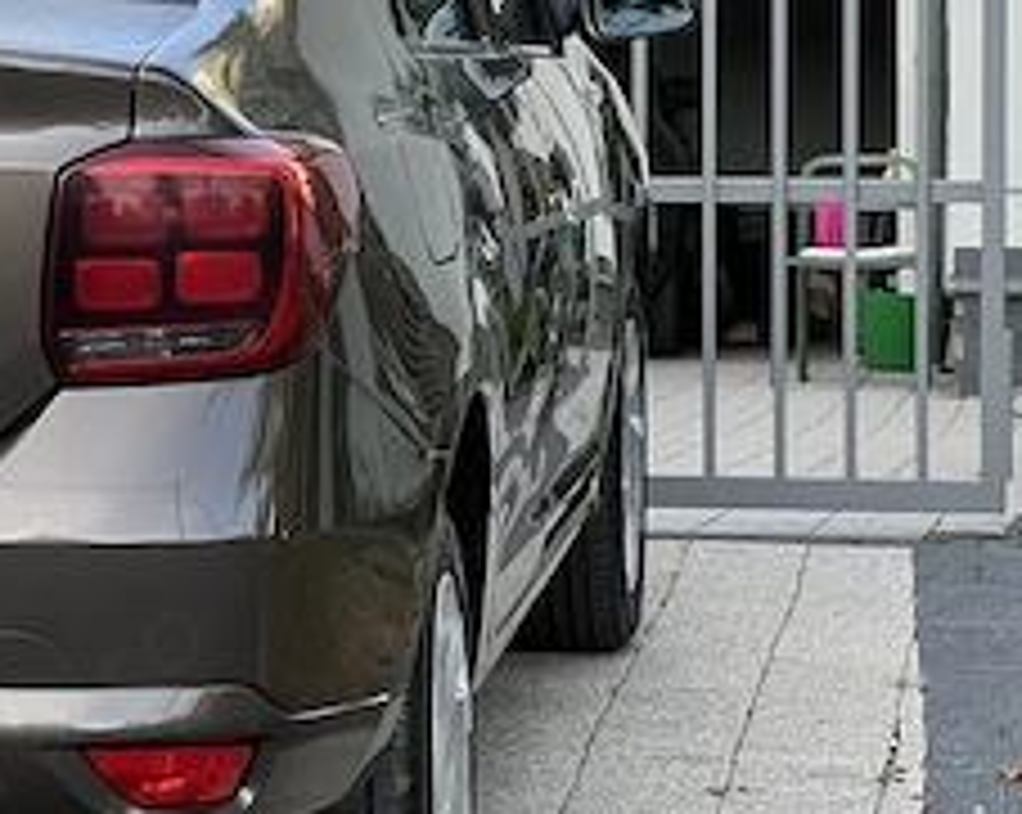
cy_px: 184
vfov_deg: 7.7
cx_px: -324
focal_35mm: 199
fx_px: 6011
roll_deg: +0.4
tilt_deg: -0.9
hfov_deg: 9.5
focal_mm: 9
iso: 50
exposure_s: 1/99
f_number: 2.8
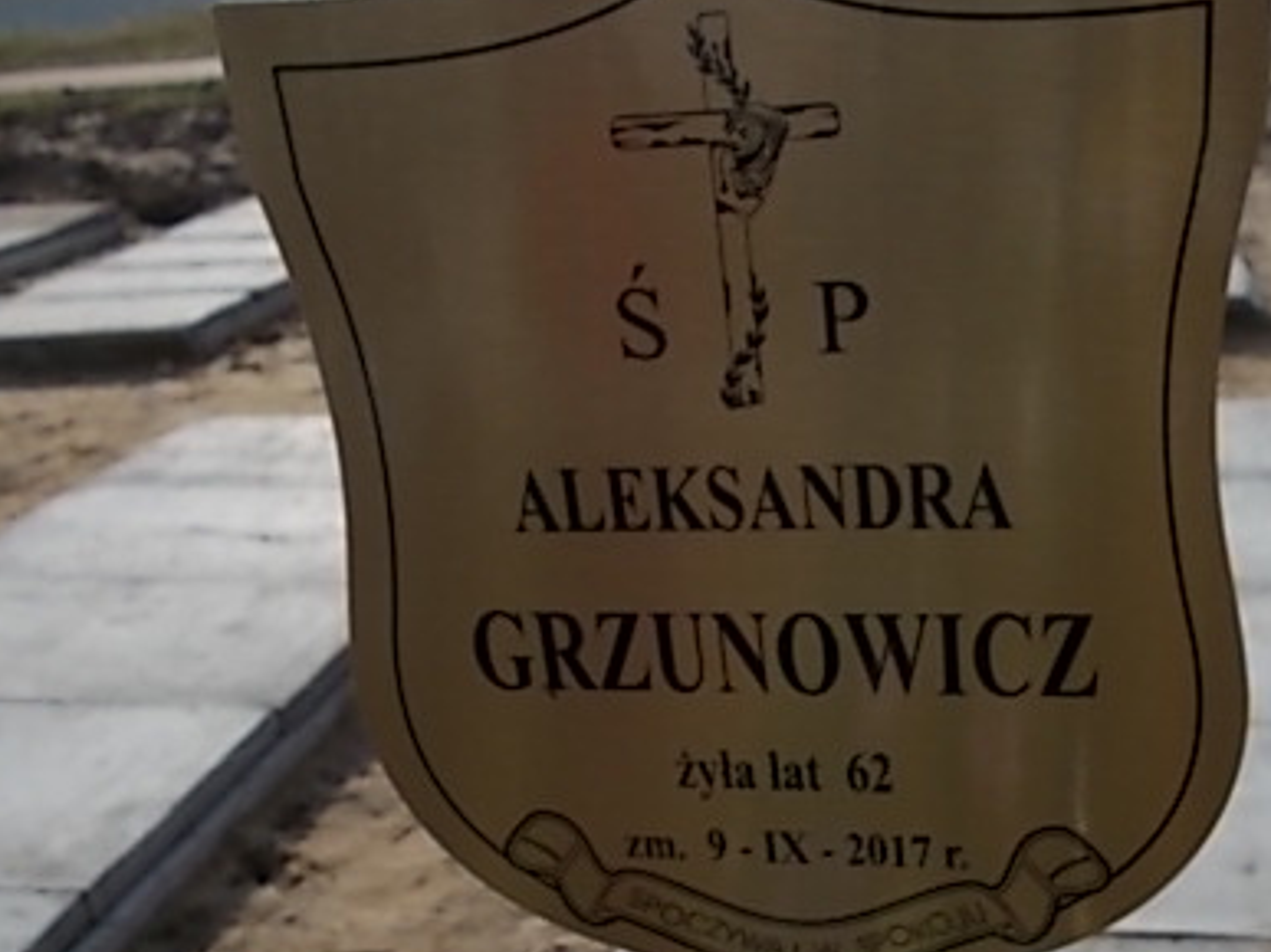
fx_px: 1578
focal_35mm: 43
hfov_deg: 43.3
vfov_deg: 33.4
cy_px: 607
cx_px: 831
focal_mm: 4.6
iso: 80
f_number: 8
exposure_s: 1/320
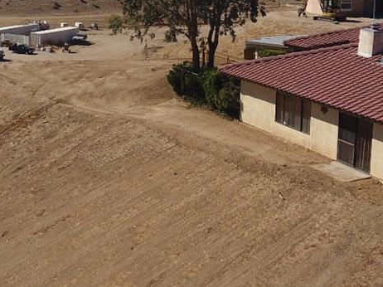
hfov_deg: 29.0
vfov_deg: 22.3
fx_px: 719
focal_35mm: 65
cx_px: 63
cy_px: 60
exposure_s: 1/1300
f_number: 2.8
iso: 100
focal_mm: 3.61
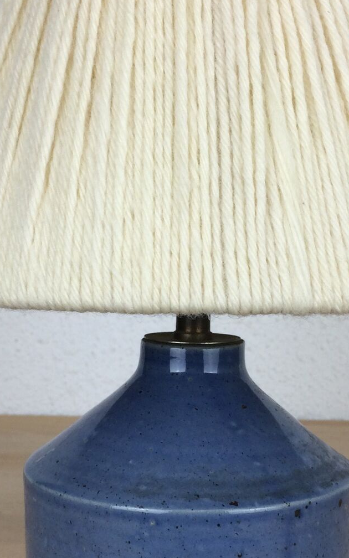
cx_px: 187
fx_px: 928
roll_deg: -0.5
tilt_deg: -7.2
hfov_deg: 21.3
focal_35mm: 61
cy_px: 344
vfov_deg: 33.3
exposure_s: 1/100
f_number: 2.2
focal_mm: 4.15
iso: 40
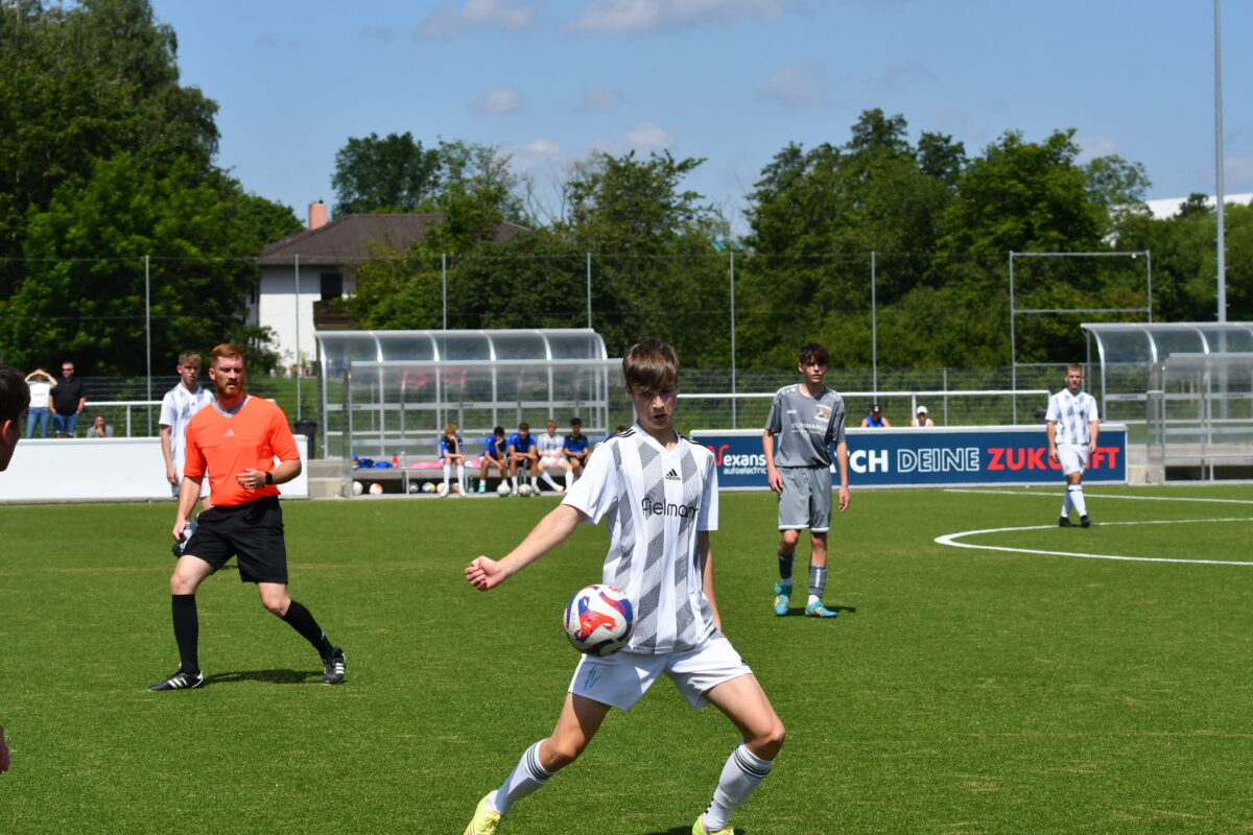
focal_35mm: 120
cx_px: 626
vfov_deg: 11.4
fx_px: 4176
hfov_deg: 17.1
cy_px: 418
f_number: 8
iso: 400
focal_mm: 80
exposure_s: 1/2000
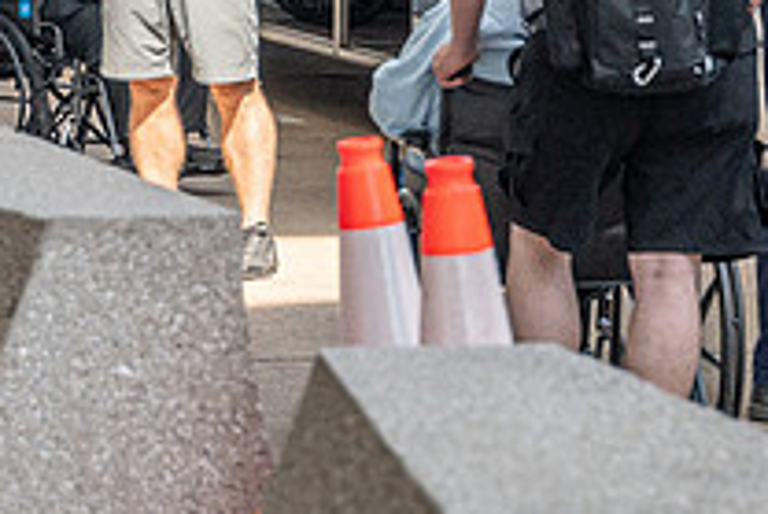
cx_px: 248
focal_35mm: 220
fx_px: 4696
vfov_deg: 6.2
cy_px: -205
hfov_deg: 9.3
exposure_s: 1/1600
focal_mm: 42
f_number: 3.5
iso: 250
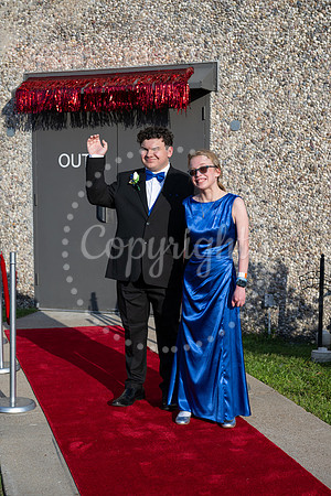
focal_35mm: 59
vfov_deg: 33.9
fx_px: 814
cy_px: 248
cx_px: 166
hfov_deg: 23.0
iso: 320
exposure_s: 1/1600
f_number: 5
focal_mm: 59
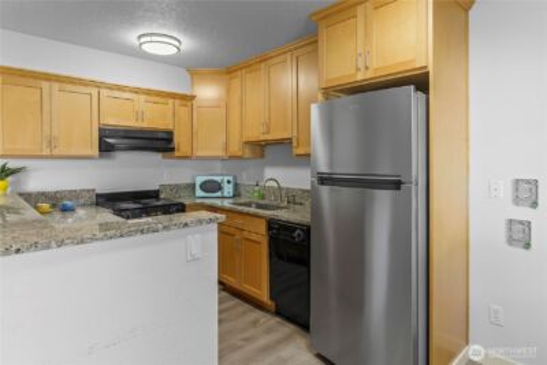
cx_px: 274
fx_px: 304
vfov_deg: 62.0
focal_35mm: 20
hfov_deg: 84.0
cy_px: 182
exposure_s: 1/5
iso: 250
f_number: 5
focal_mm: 20
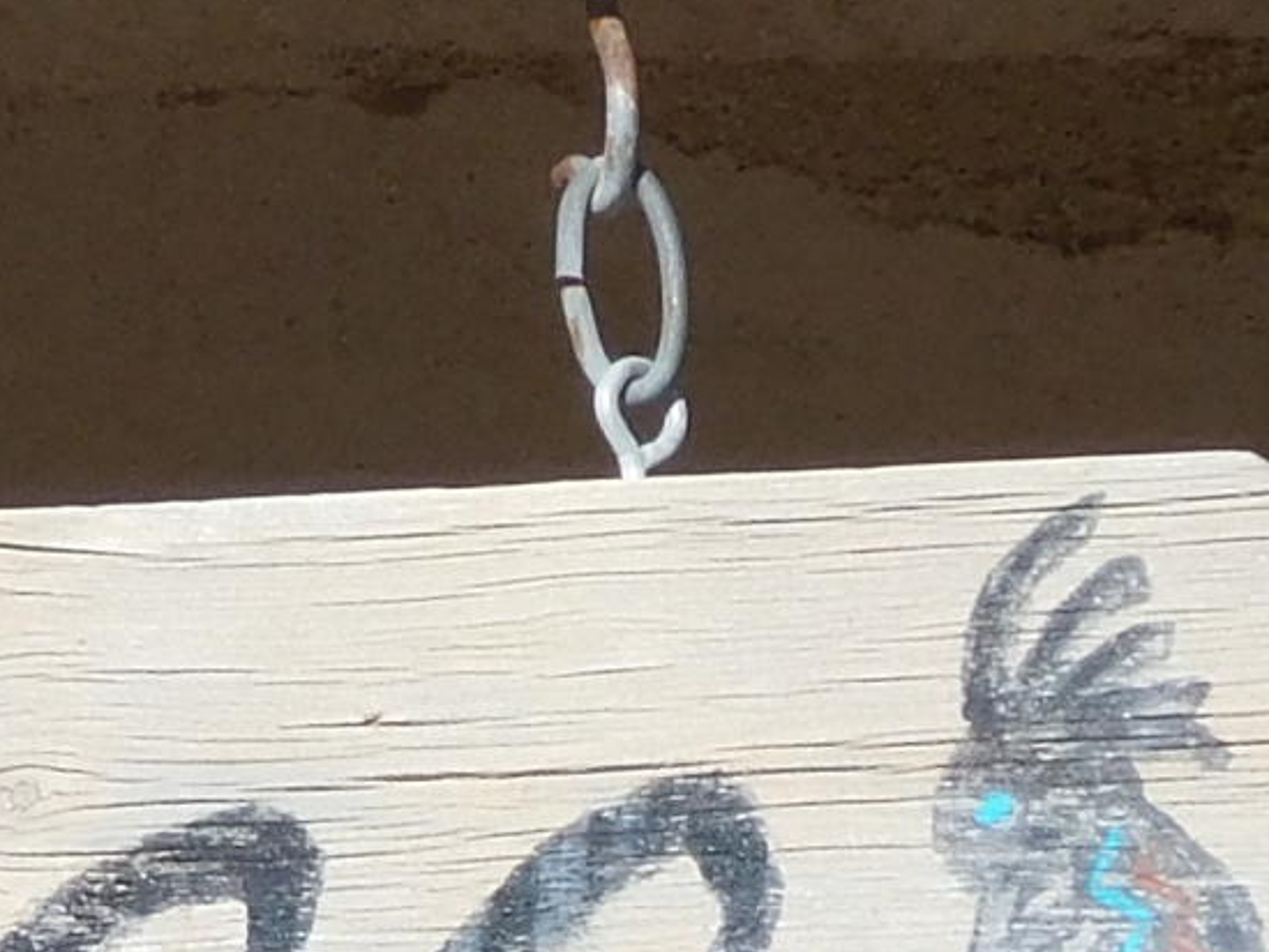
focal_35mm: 1216
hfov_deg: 1.6
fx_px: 44597
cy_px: 1194
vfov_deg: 1.2
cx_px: 152
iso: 125
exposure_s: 1/400
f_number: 5.8
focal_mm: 40.2
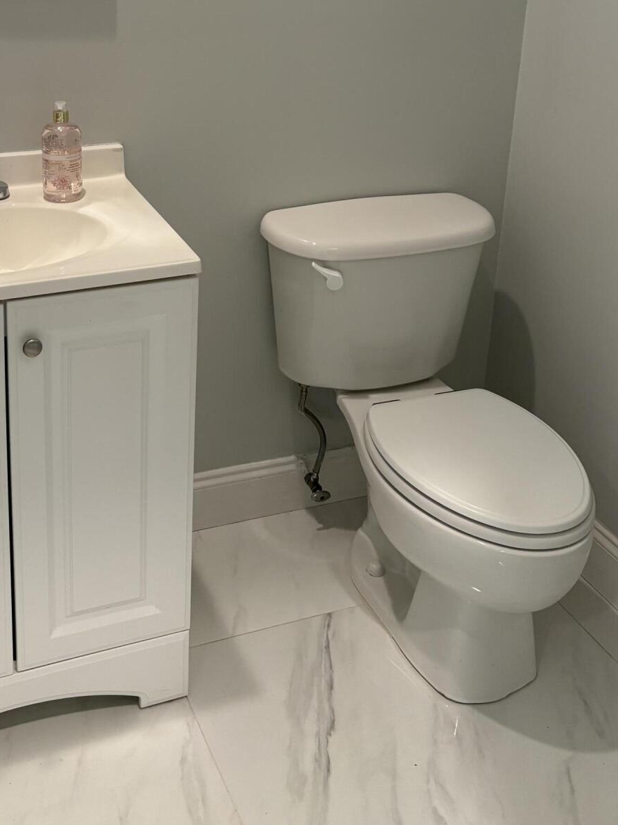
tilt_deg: -15.2
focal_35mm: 44
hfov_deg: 32.7
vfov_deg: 40.9
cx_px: 225
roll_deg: -1.2
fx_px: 1048
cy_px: 151
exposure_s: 1/60
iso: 160
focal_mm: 5.96
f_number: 1.6
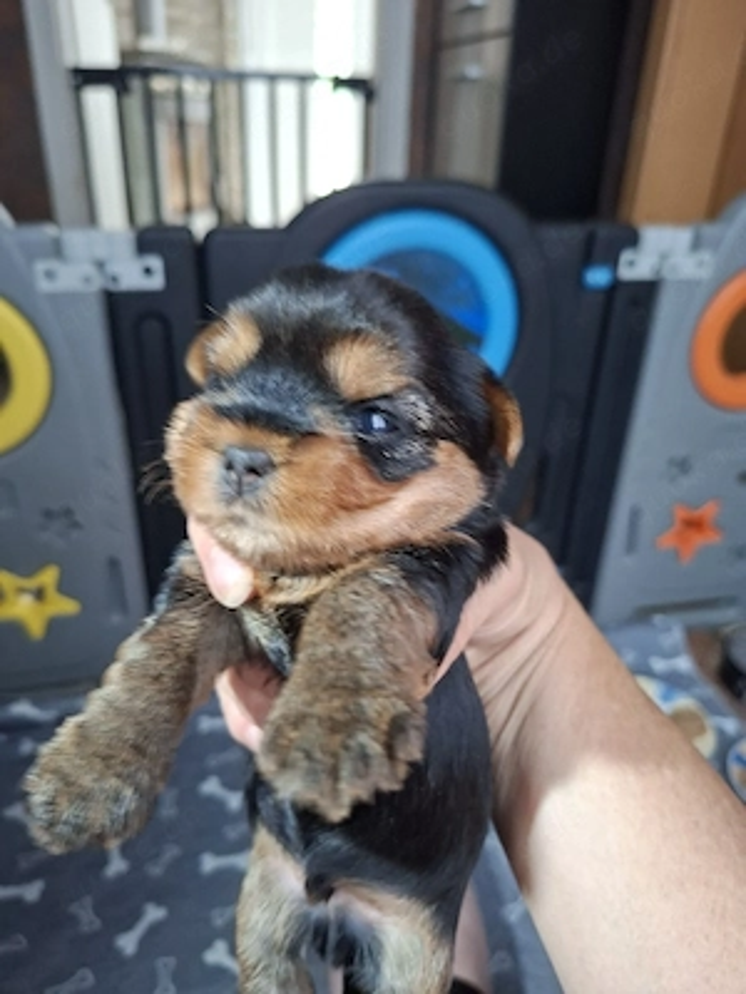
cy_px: 497
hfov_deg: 58.9
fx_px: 661
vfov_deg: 73.9
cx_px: 373
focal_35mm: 23
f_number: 1.8
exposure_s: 1/33
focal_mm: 5.54
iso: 320
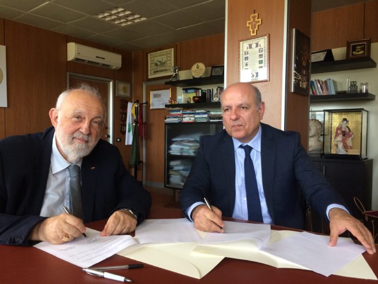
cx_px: 189
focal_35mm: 29
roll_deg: +0.2
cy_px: 142
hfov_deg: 61.7
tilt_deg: -1.2
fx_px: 317
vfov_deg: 48.2
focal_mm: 4.15
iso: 80
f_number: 2.2
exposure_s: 1/33
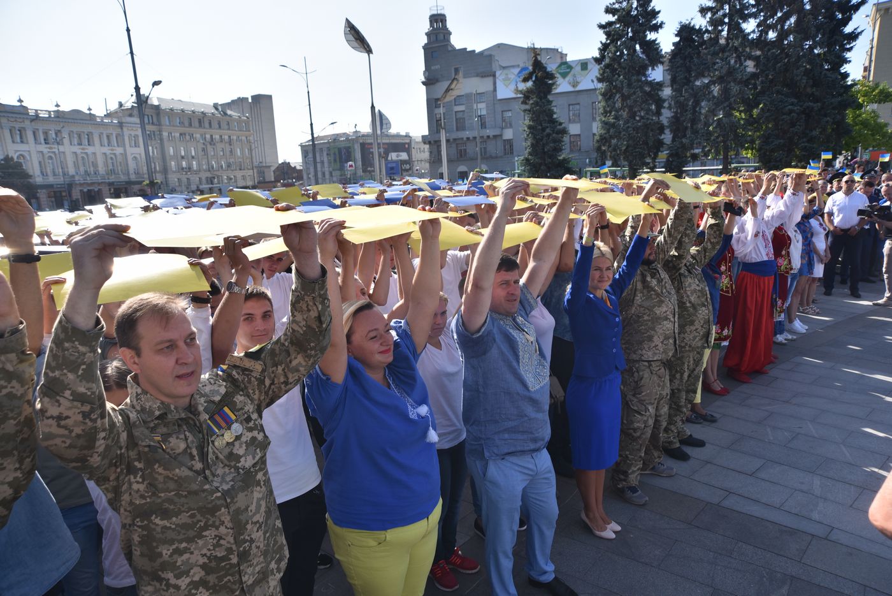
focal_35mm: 24
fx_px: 595
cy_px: 298
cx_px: 446
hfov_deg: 73.7
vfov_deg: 53.2
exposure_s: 1/640
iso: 160
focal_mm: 24
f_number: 6.3
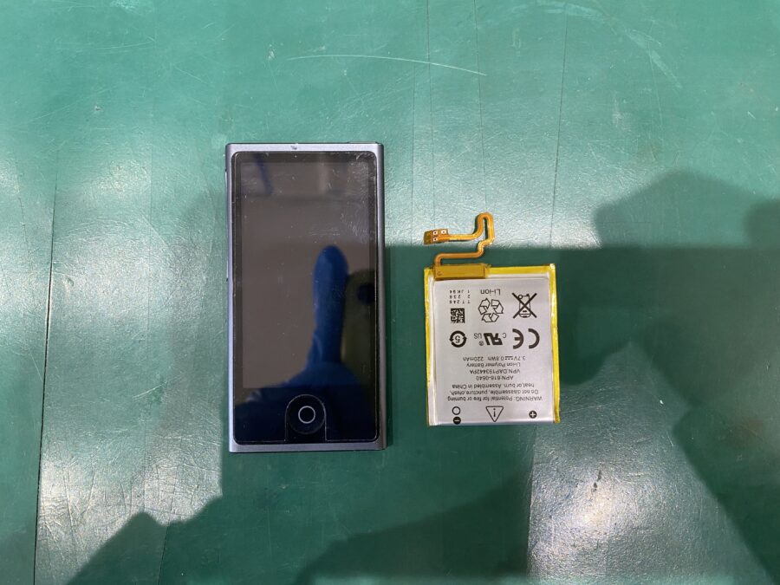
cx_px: 390
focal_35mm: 26
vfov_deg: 53.1
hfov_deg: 67.3
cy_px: 292
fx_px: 586
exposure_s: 1/50
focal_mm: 4.25
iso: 100
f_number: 1.8
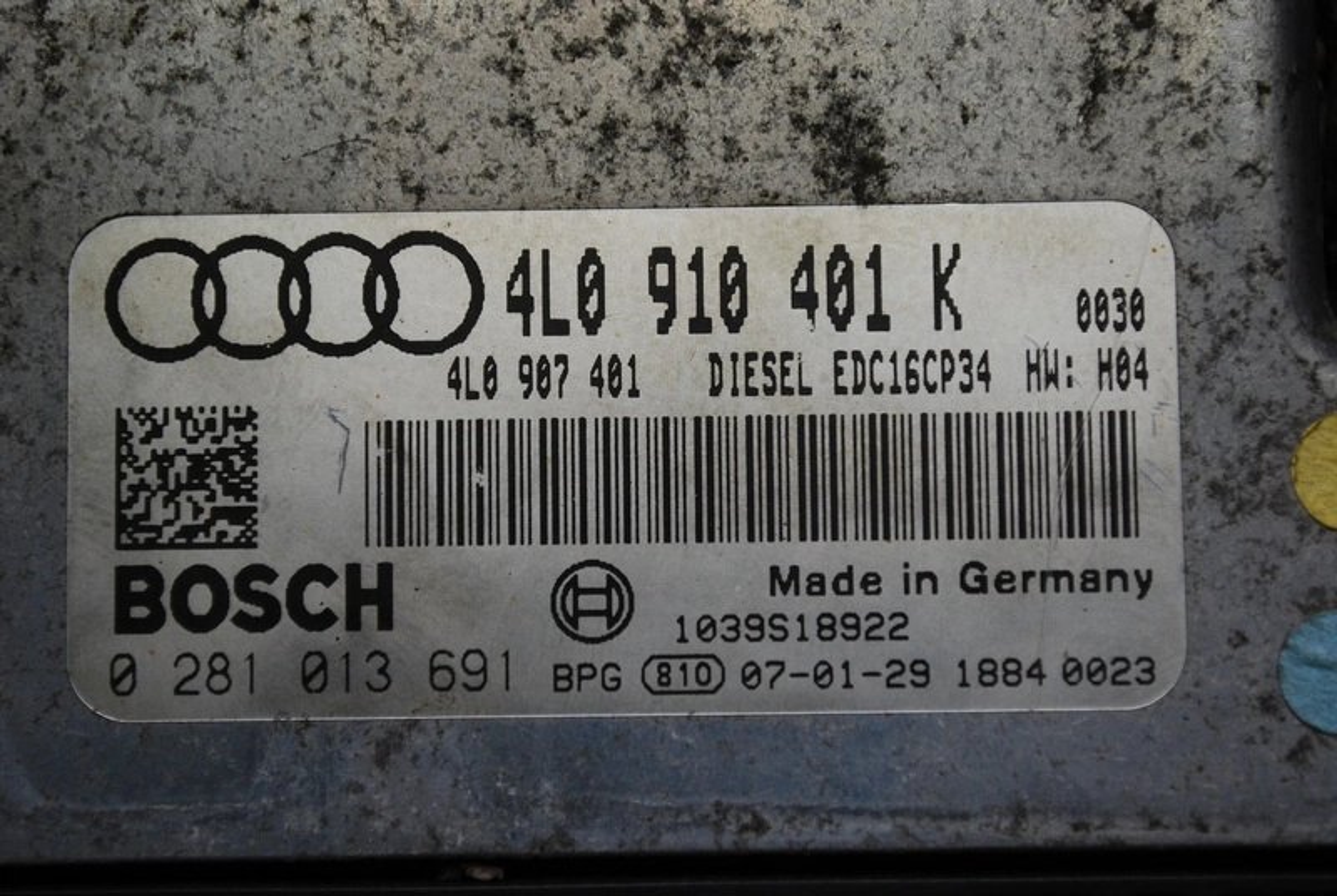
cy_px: 448
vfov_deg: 20.2
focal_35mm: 68
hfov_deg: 29.8
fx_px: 2511
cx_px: 668
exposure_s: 1/30
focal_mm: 45
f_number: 5.3
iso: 280
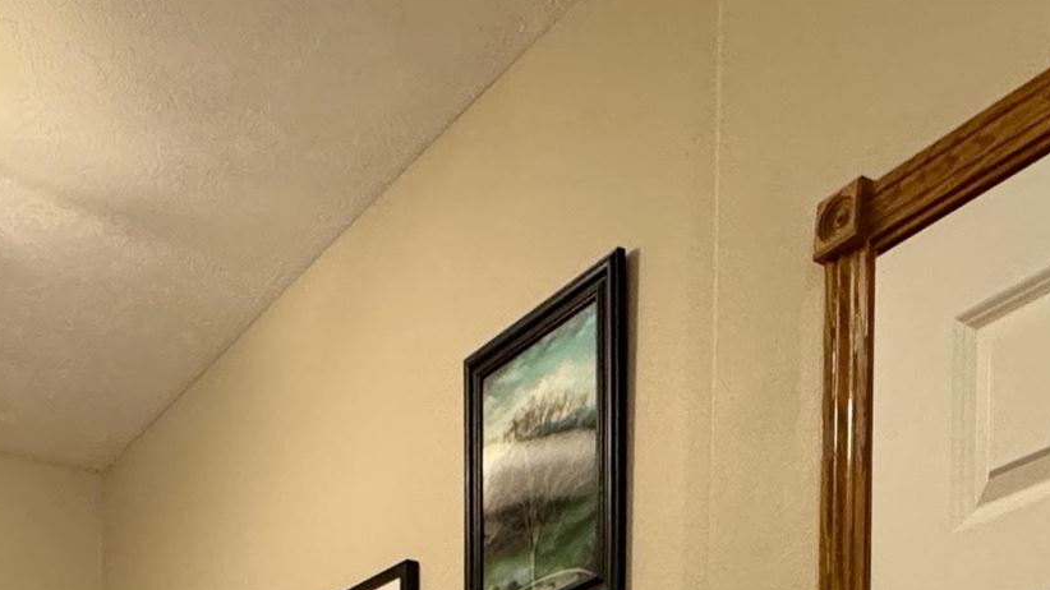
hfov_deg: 36.0
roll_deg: -0.7
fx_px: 1587
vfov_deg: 16.4
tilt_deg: -2.4
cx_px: 290
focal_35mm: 57
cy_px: 1156
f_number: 2.2
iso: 400
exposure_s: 1/60
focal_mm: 2.22
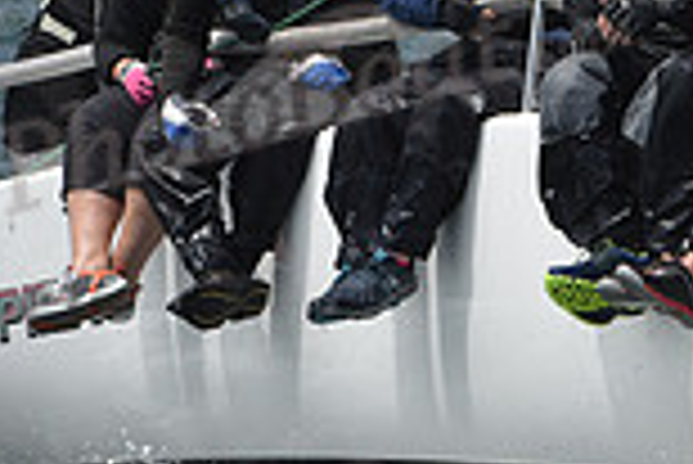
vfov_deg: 1.8
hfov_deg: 2.7
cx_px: 868
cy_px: -200
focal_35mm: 754
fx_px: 14528
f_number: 10
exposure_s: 1/1000
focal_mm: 200
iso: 250
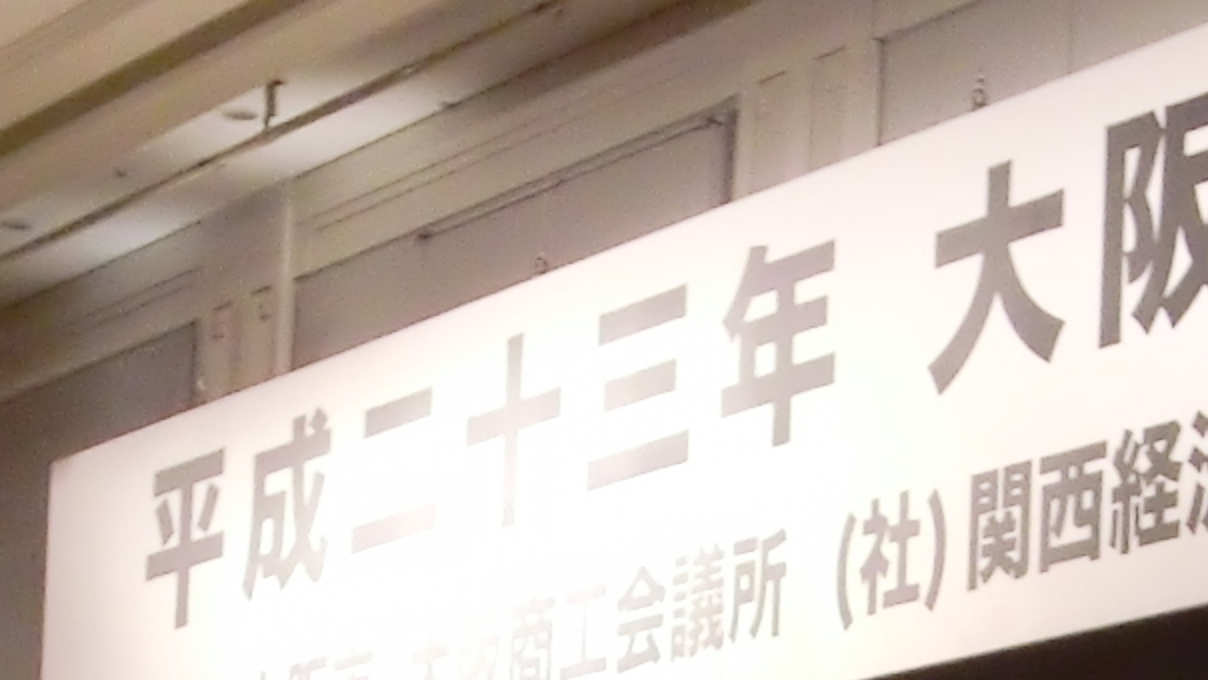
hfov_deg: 13.3
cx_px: 626
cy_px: 1176
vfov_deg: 7.3
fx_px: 5190
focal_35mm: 162
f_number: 3
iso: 400
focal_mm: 6.9
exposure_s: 1/80
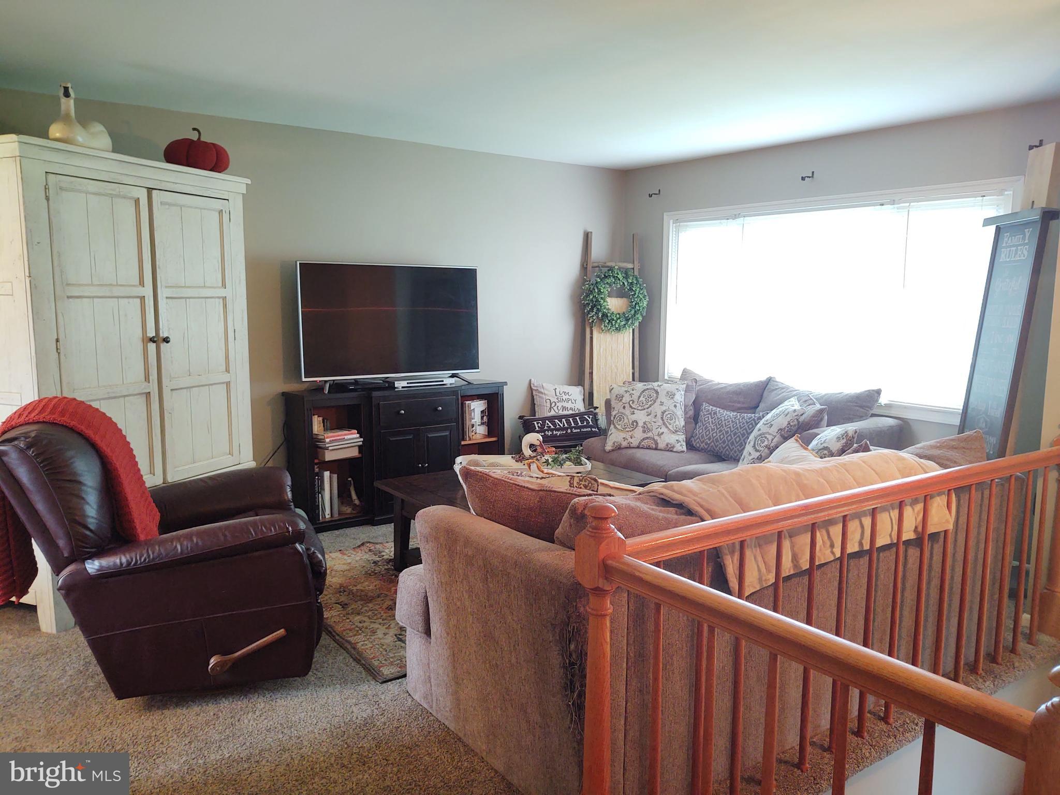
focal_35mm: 27
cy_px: 398
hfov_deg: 65.3
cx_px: 530
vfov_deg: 51.4
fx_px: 827
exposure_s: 1/30
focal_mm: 4.75
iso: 227
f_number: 1.7
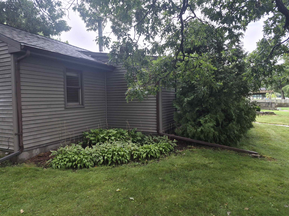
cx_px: 144
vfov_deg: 58.9
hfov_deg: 73.9
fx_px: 192
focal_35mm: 23
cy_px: 108
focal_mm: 5.4
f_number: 1.8
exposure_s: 1/2928
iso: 80
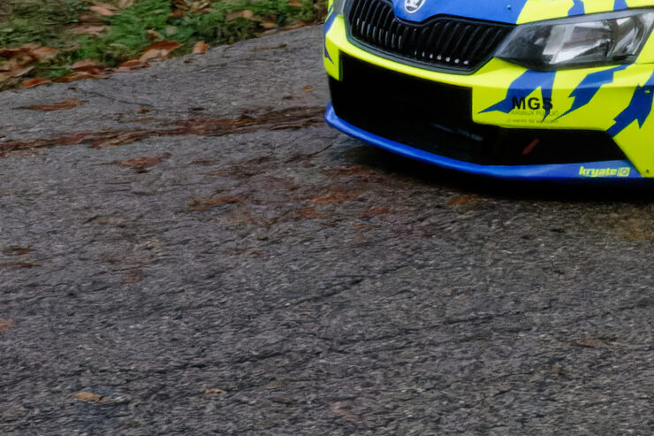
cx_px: 608
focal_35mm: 182
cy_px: 32
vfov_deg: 7.5
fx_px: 3300
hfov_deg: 11.2
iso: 22800
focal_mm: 35
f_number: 22
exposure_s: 1/640
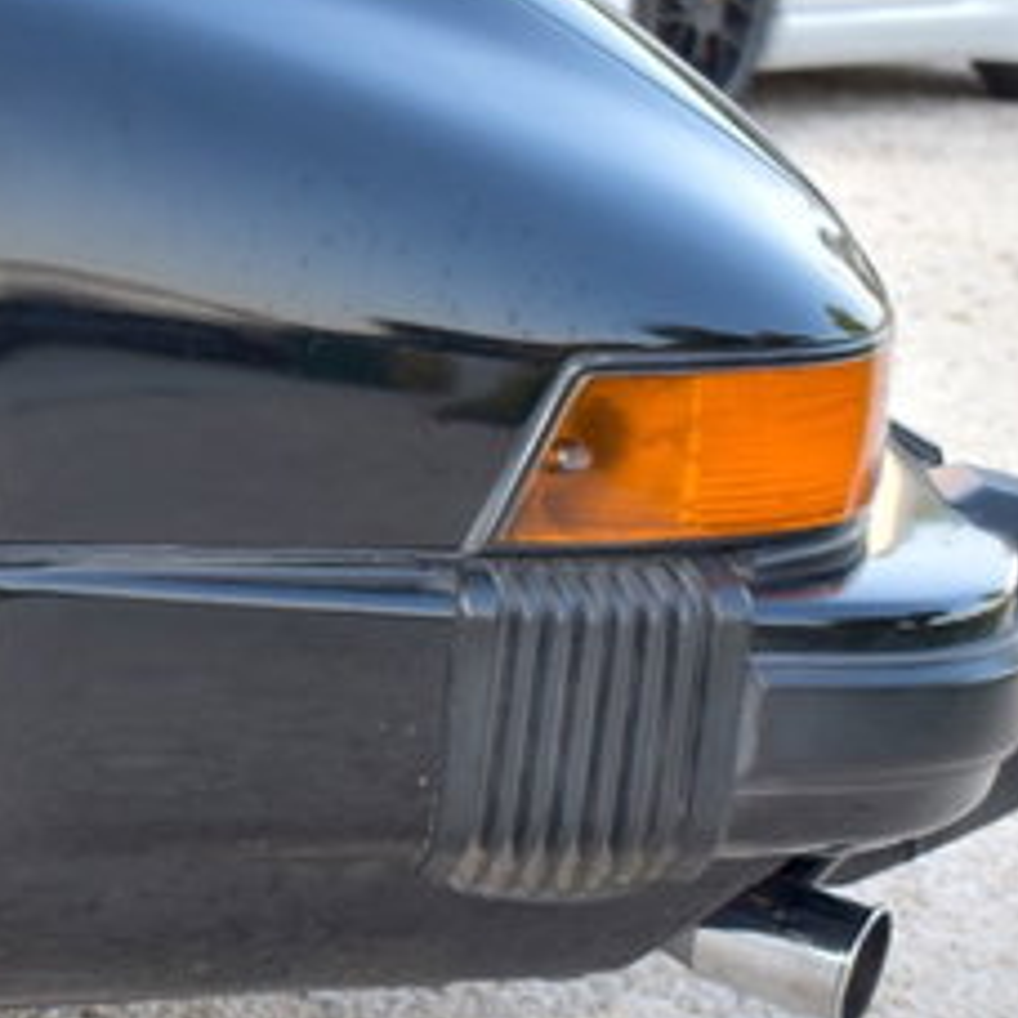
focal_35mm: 124
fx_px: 4140
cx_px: -230
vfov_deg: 14.0
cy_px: 505
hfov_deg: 13.6
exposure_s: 1/200
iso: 360
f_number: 5
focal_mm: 29
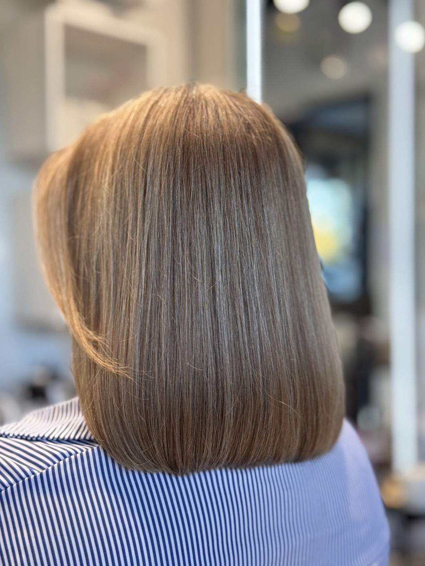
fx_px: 786
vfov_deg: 39.7
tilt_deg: +0.1
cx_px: 212
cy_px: 283
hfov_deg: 30.3
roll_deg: +0.8
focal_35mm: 48
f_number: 1.78
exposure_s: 1/120
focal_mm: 6.76
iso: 160
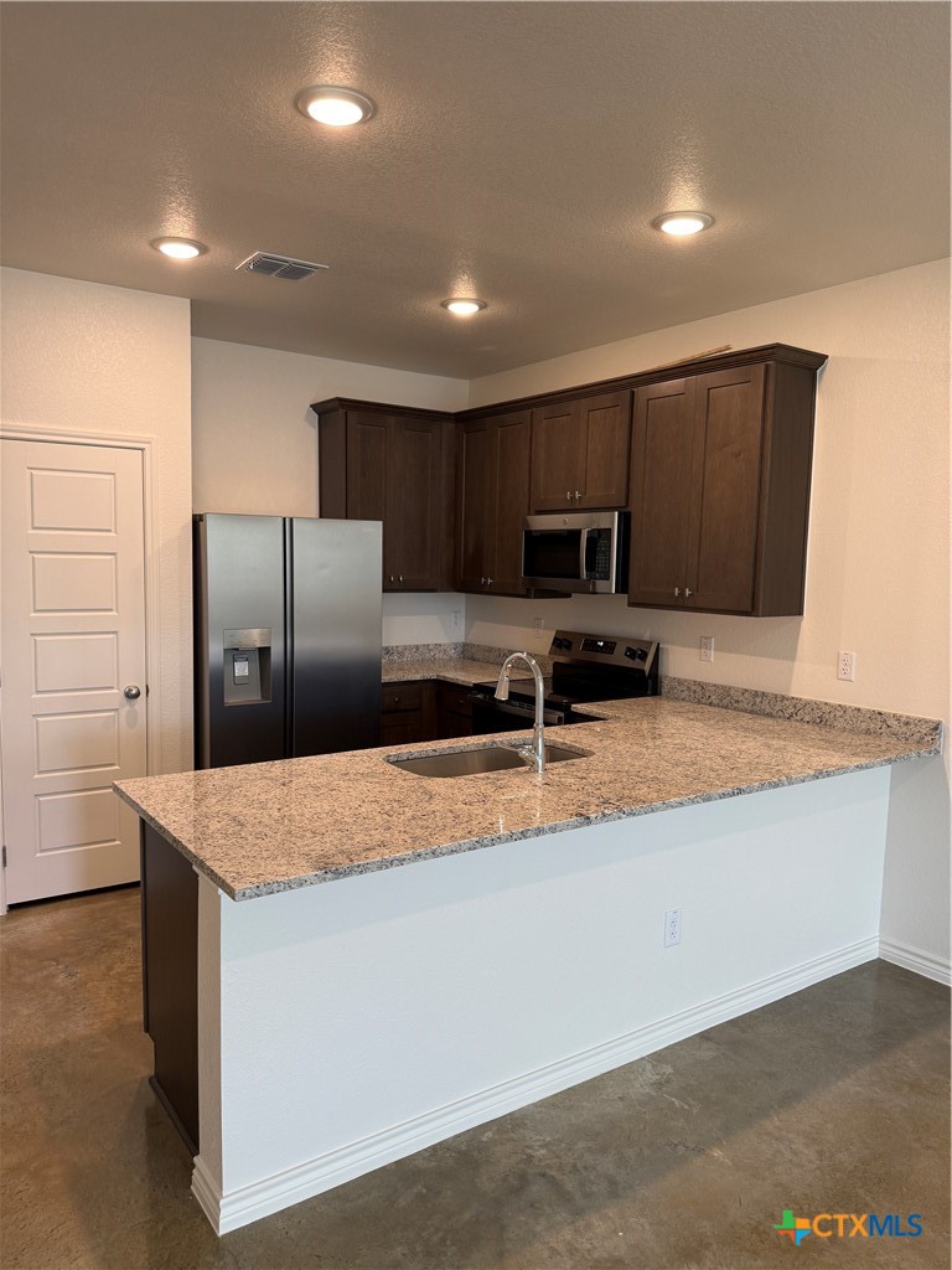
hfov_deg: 56.8
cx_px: 476
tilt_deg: -4.8
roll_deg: -1.0
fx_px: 880
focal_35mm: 24
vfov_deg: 71.6
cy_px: 635
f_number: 1.78
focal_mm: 6.76
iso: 160
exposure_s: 1/120
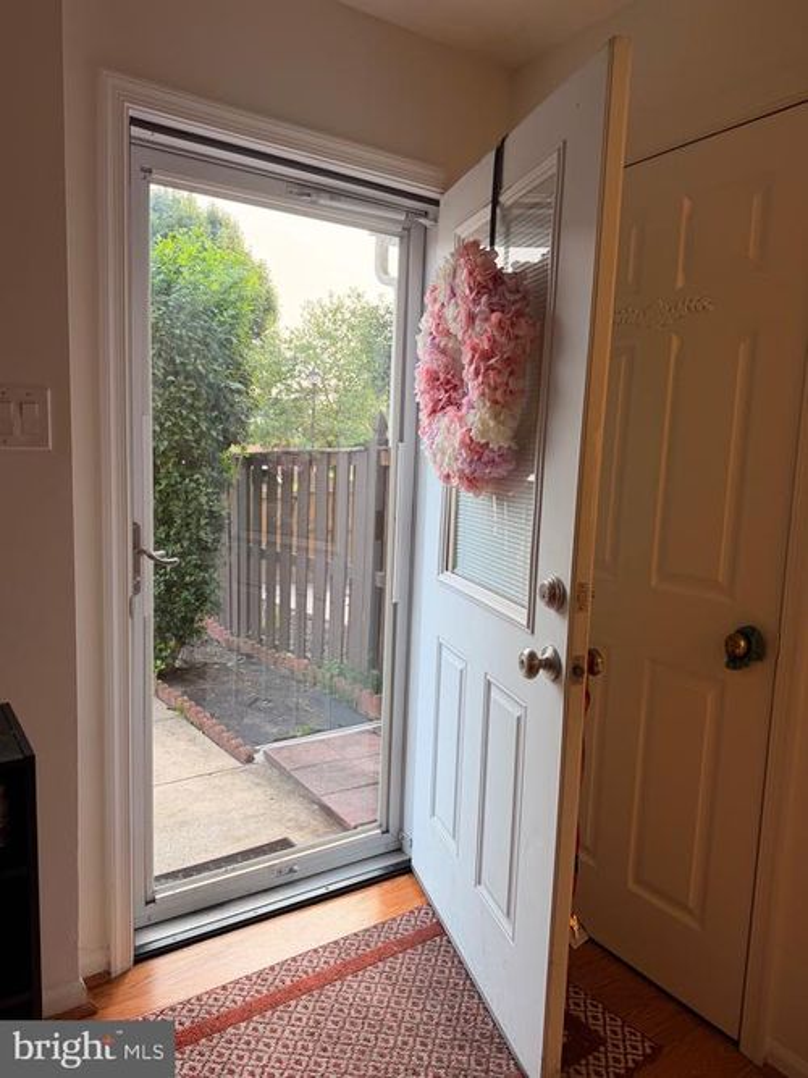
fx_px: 747
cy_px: 539
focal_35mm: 24
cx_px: 404
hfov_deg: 56.8
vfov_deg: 71.6
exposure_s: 1/391
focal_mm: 6.76
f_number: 1.78
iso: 100
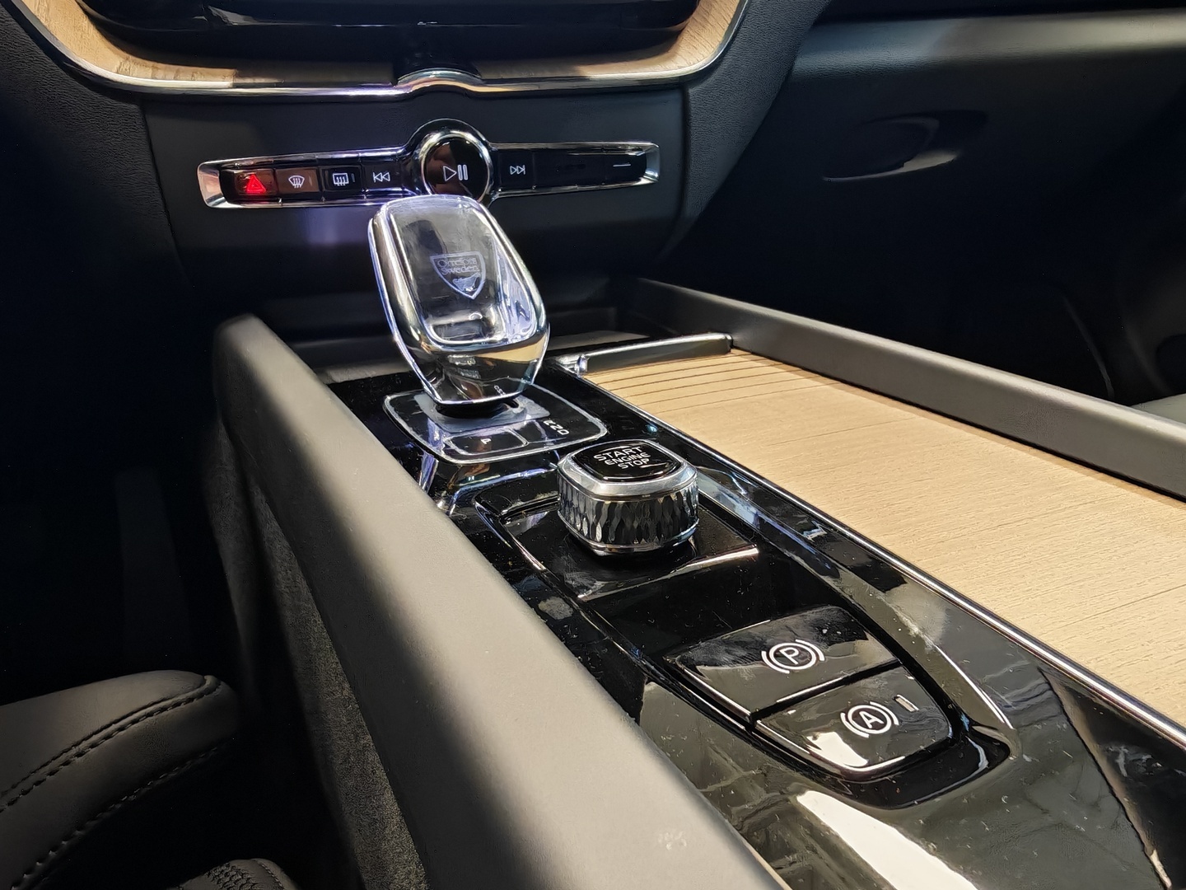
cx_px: 593
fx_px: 788
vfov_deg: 58.9
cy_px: 445
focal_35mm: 23
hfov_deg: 73.9
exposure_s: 1/25
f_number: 2
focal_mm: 1.82
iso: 400
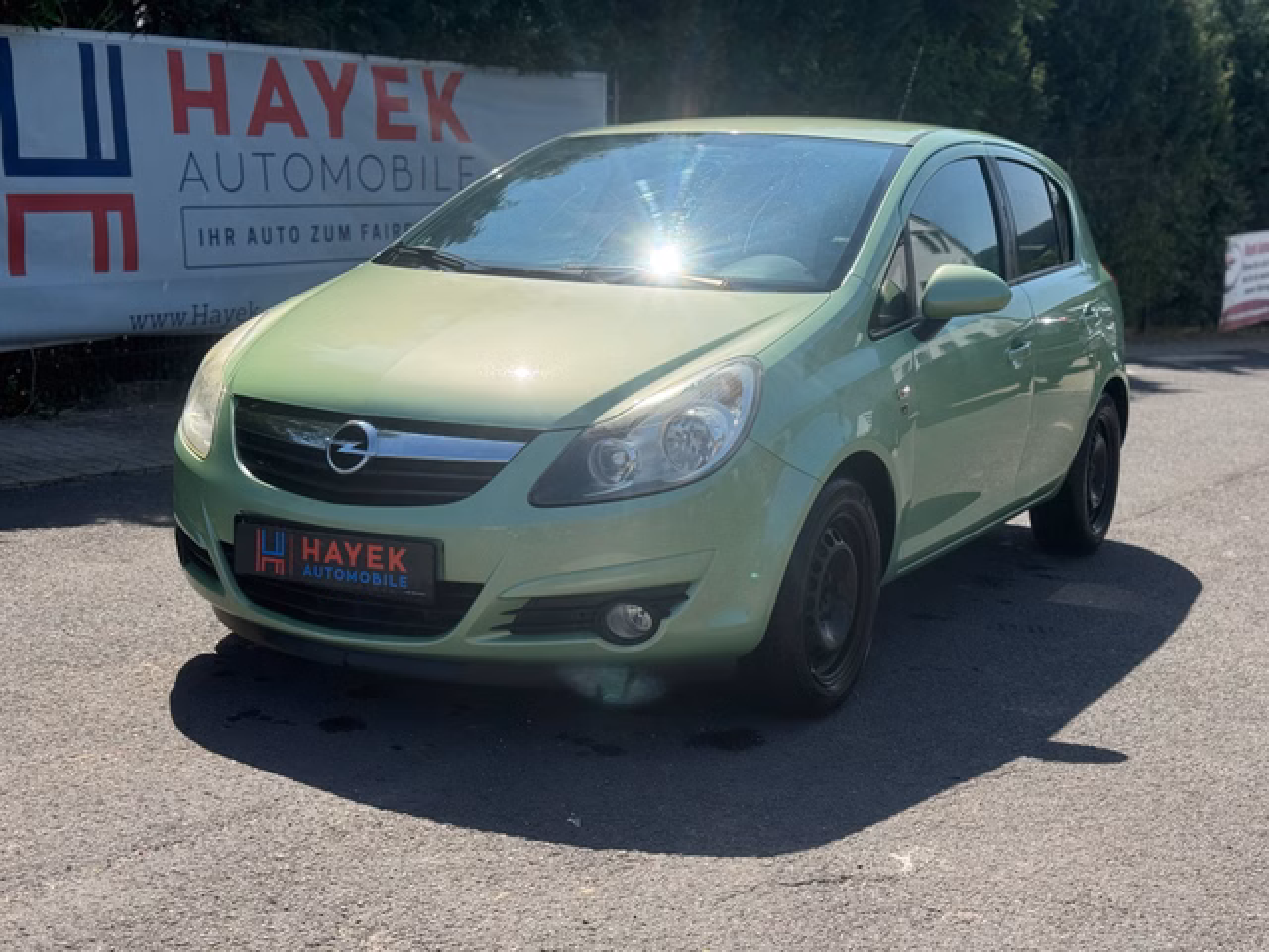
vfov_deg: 30.3
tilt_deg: -12.0
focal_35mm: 48
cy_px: 476
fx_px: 1760
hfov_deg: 39.7
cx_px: 634
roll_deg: +0.1
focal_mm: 6.76
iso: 64
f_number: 1.78
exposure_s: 1/4049
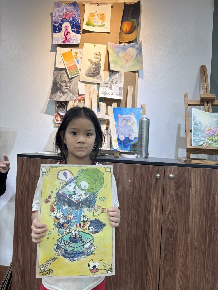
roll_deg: -3.2
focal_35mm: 26
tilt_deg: +0.2
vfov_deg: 67.3
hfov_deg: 53.1
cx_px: 109
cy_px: 145
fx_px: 218
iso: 50
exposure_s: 1/100
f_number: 1.6
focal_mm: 5.96
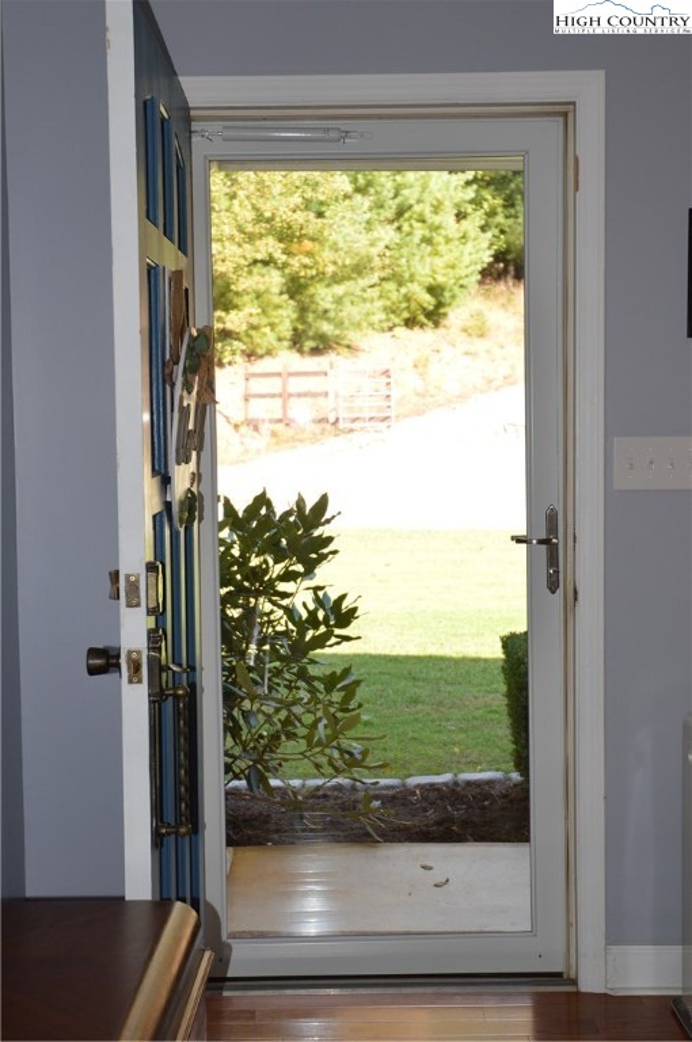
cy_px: 521
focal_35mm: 52
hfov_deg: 25.7
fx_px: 1518
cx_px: 346
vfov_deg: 37.9
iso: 160
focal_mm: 35
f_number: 4
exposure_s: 1/125
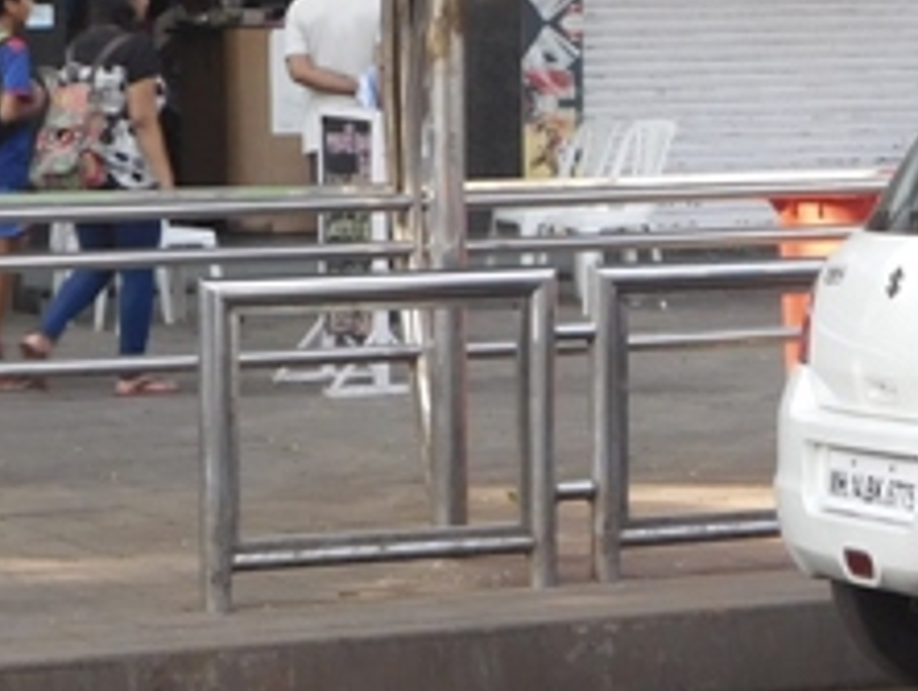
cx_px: 715
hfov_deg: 10.9
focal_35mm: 180
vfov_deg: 8.2
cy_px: -54
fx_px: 4779
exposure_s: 1/50
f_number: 4.1
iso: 125
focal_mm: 8.9
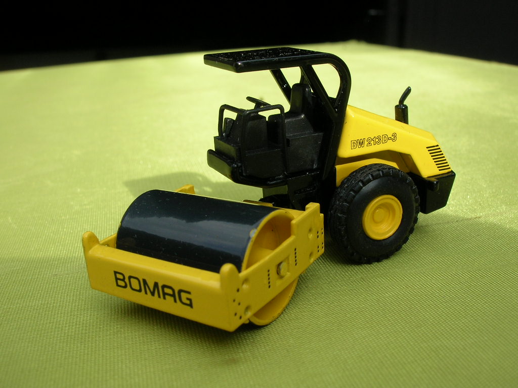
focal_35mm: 38
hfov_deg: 49.0
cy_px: 194
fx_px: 569
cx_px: 259
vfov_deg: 37.7
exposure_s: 1/195
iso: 50
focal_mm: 6.4
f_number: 5
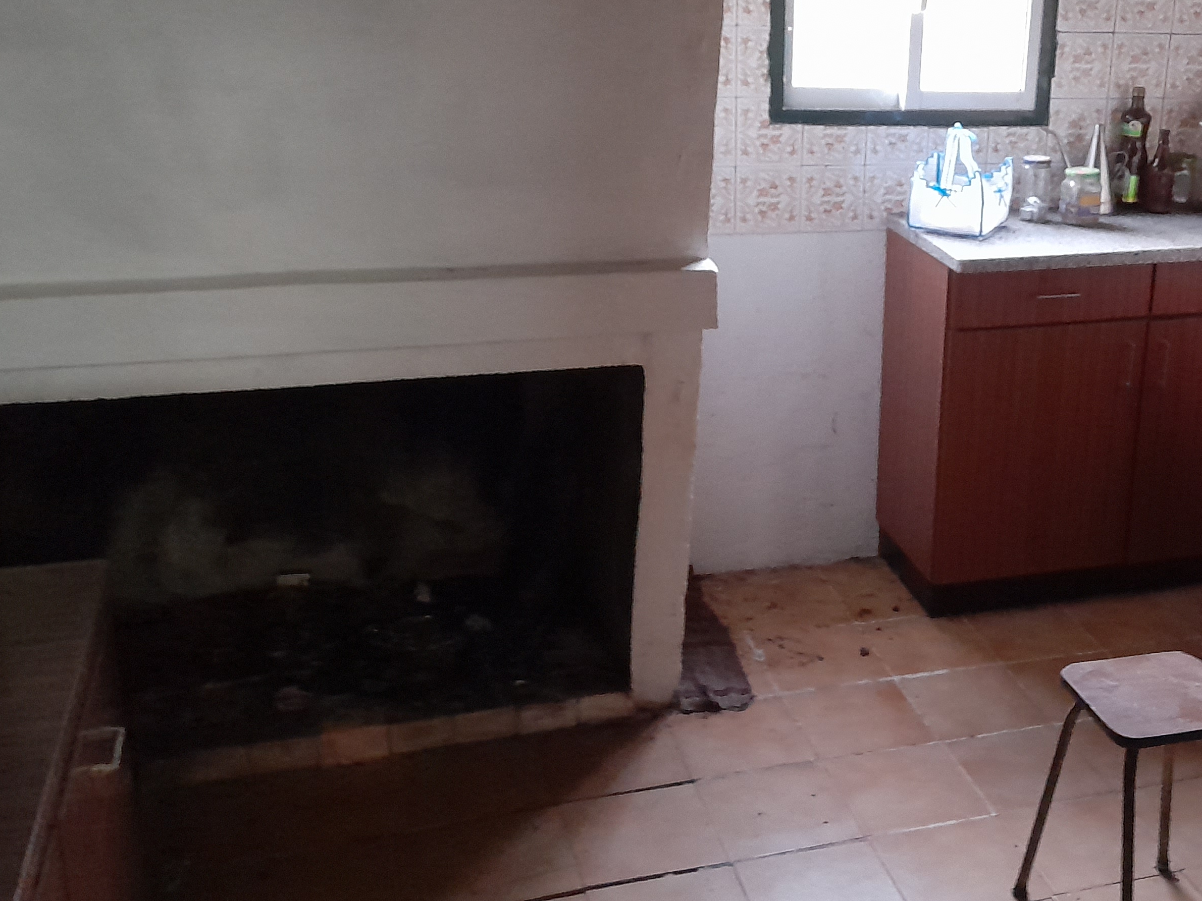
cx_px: 891
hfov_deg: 43.5
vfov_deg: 34.4
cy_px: 455
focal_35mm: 42
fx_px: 1458
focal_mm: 4.6
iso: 640
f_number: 2
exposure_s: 1/10
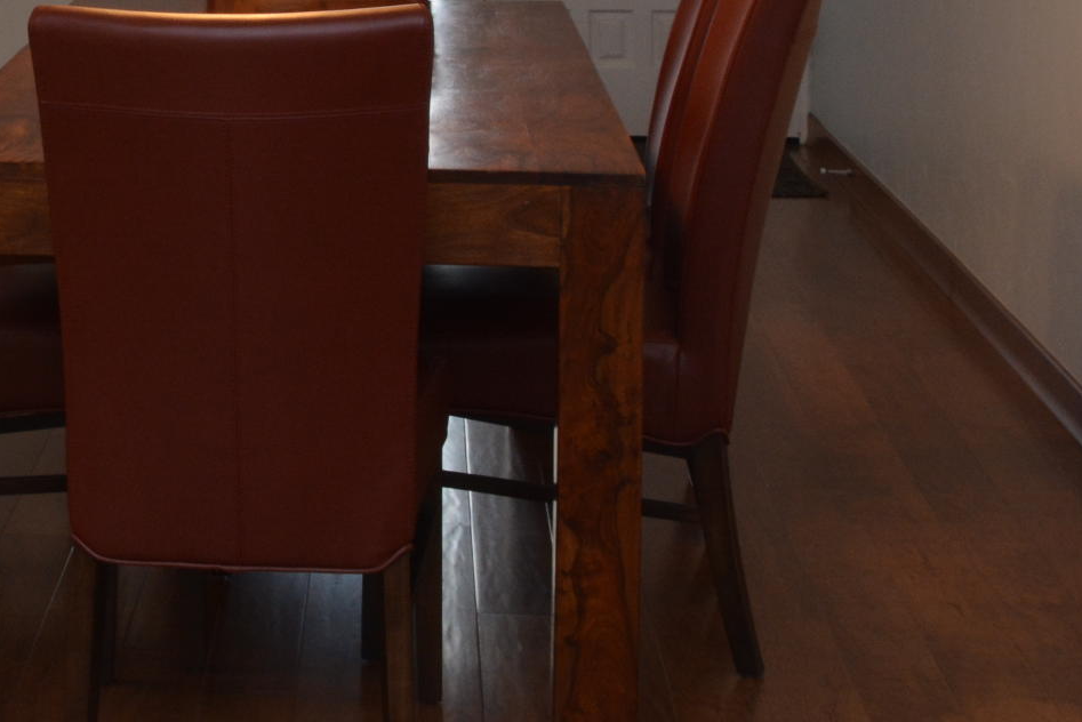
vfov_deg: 13.9
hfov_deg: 20.1
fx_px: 2856
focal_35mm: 95
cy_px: -192
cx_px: -209
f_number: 13
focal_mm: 20
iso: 400
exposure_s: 1/5
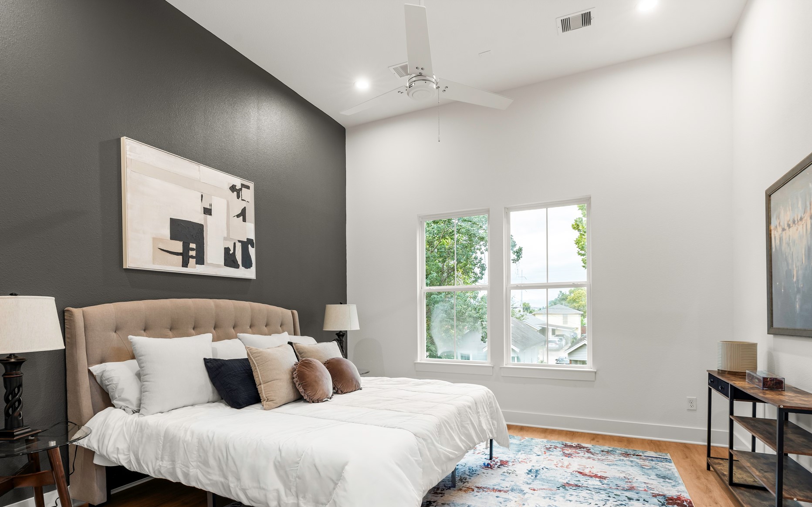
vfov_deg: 61.5
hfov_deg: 88.0
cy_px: 313
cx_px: 396
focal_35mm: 19
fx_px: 420
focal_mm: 16
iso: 200
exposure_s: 3.2
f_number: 9
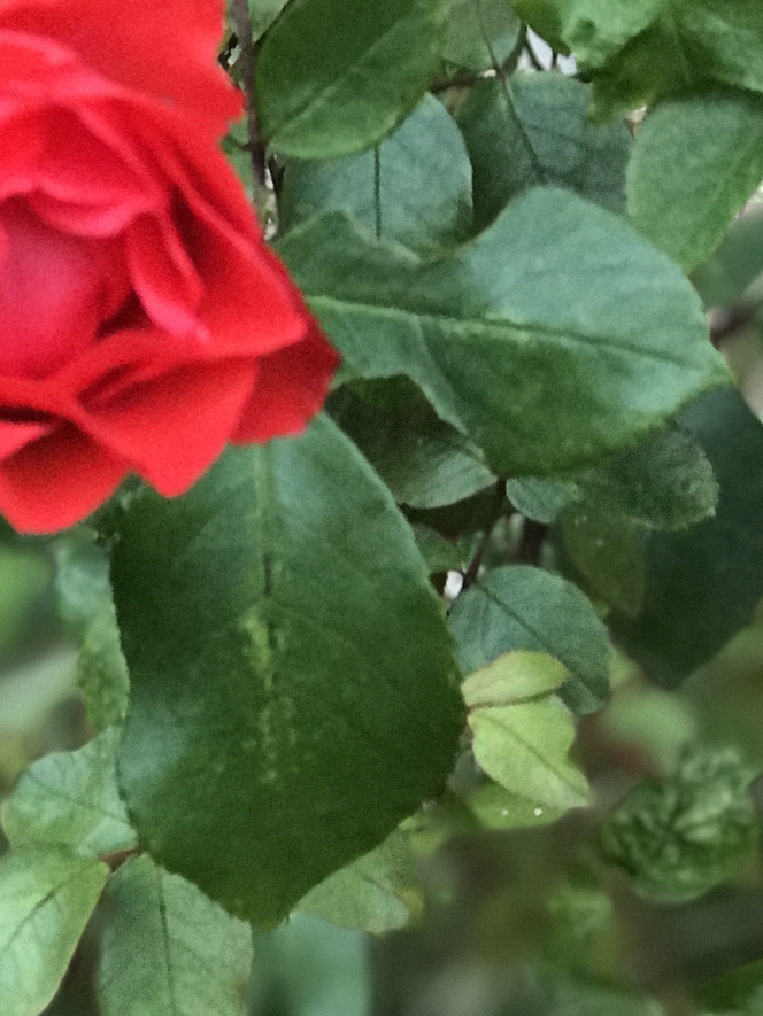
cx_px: 88
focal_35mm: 103
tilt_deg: -21.2
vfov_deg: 19.0
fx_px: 3026
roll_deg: +1.7
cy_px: 382
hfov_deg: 14.2
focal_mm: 6.6
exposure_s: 1/50
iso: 500
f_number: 2.8
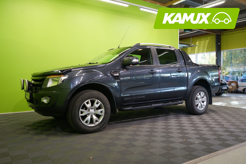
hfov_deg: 63.7
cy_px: 82
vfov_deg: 45.0
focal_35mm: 29
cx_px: 123
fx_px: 198
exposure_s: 1/30
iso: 500
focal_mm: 29
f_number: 5.6
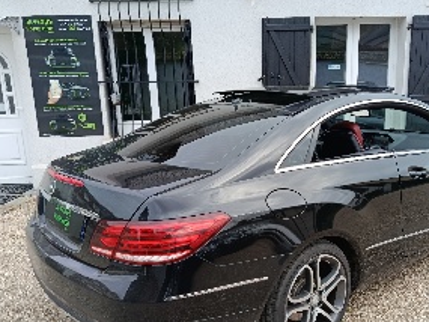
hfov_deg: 52.2
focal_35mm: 35
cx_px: 262
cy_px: 196
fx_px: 434
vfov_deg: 40.5
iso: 54
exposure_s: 1/100
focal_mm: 5.24
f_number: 1.7
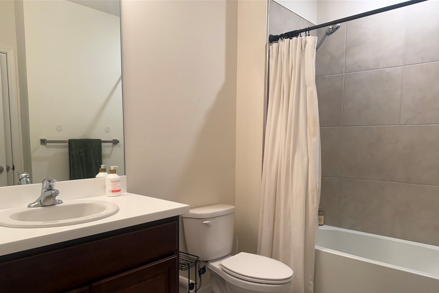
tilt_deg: -4.9
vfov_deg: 49.3
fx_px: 317
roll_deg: -0.1
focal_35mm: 26
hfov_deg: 69.4
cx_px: 216
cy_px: 171
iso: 200
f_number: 1.78
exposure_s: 1/120
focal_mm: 6.76
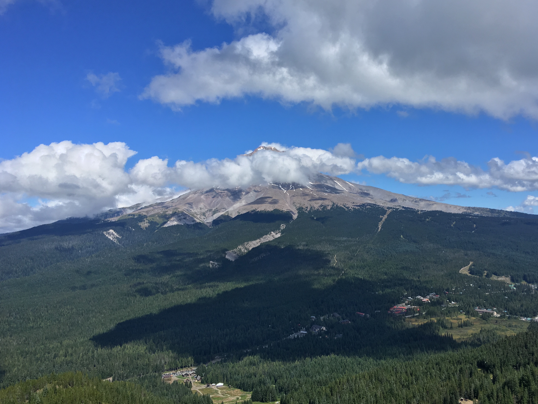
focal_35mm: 34
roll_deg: +1.7
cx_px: 303
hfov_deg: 53.8
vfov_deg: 41.8
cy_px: 213
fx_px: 528
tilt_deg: +0.1
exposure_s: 1/1748
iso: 25
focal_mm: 4.15
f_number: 2.2
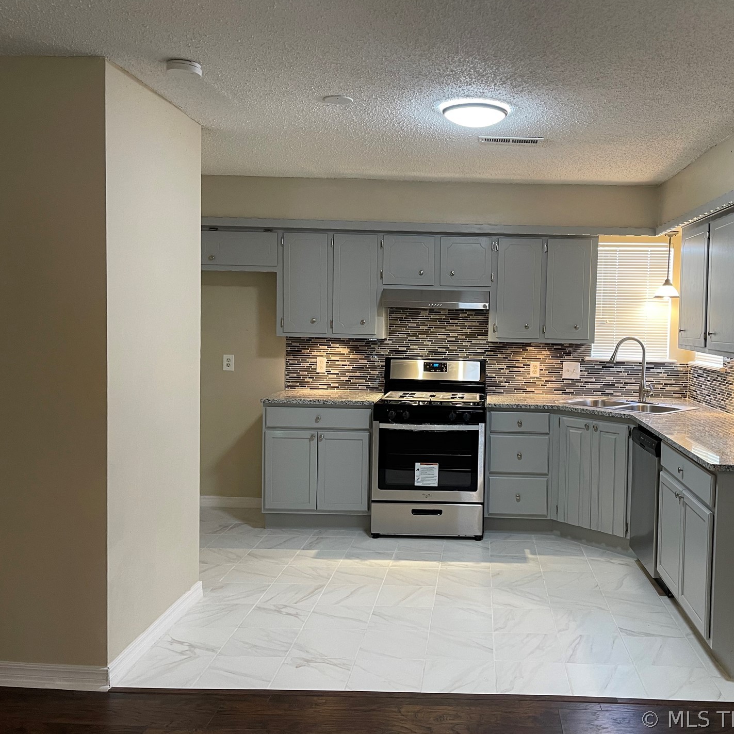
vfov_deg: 52.5
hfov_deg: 51.7
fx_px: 744
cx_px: 479
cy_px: 365
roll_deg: -1.2
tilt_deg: -3.2
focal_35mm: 31
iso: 160
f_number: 1.6
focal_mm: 5.1
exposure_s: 1/60
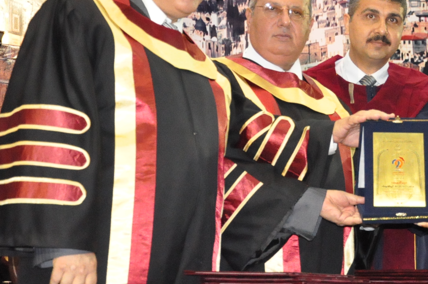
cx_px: 344
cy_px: 110
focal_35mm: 110
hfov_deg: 18.4
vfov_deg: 12.4
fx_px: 1306
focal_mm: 40
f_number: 4.5
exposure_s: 1/80
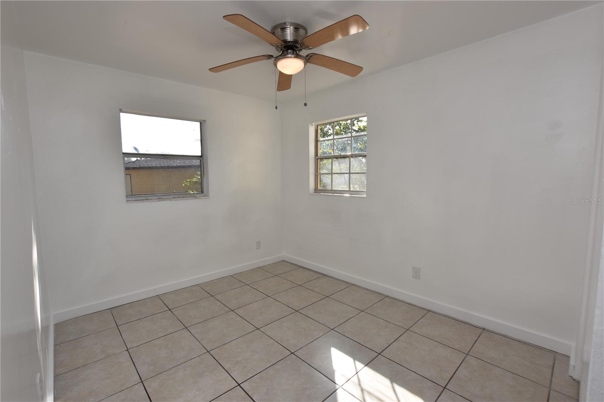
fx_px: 252
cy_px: 201
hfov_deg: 100.4
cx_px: 302
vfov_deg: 77.3
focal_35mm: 15
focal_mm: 10
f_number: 5.6
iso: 100
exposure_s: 1/125
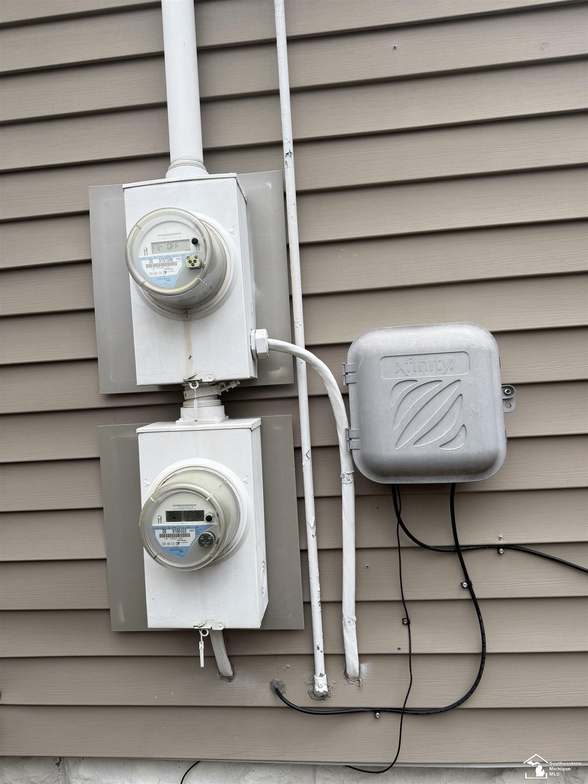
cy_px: 392
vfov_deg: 71.6
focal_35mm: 24
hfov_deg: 56.8
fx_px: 544
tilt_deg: +1.1
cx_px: 294
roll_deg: +4.7
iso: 80
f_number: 1.78
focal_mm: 6.76
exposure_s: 1/849
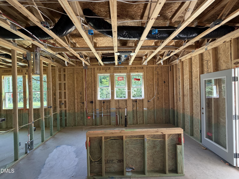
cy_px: 90
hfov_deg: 102.1
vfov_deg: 85.7
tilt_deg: -1.4
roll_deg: +0.4
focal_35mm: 14
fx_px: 97
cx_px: 120
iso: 200
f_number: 2.2
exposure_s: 1/121
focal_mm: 2.22
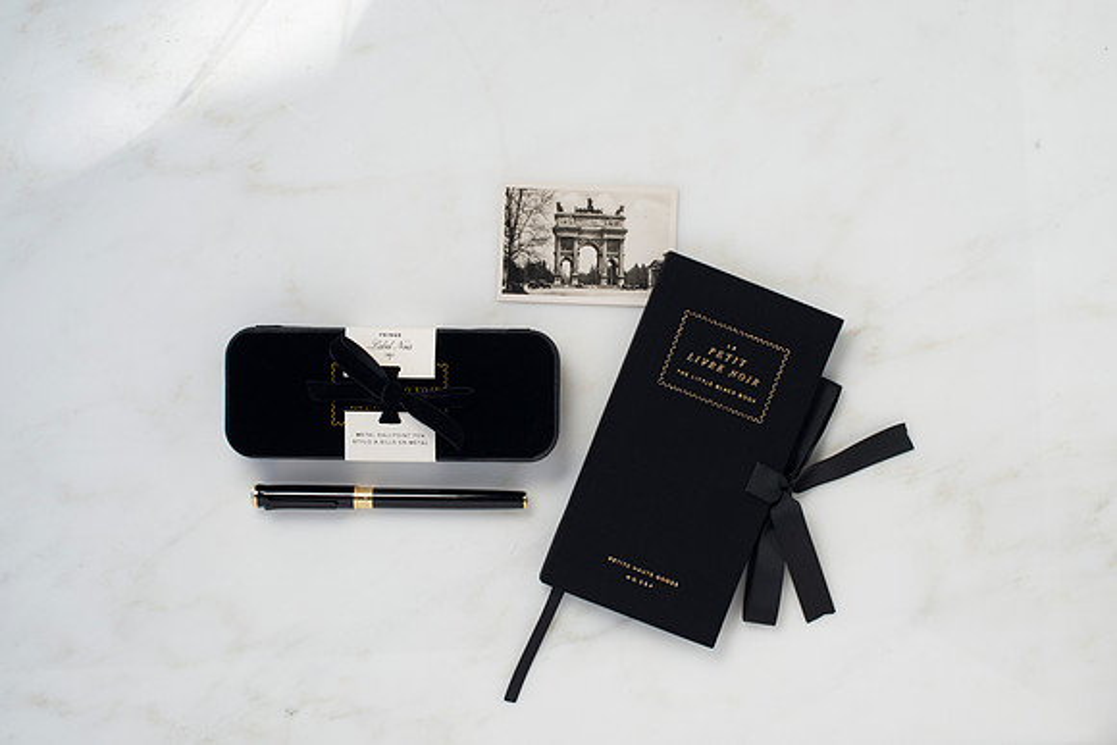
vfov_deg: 26.5
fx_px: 1583
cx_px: 558
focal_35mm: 51
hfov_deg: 38.9
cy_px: 372
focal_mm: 50
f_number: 11
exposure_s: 1/80
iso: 250
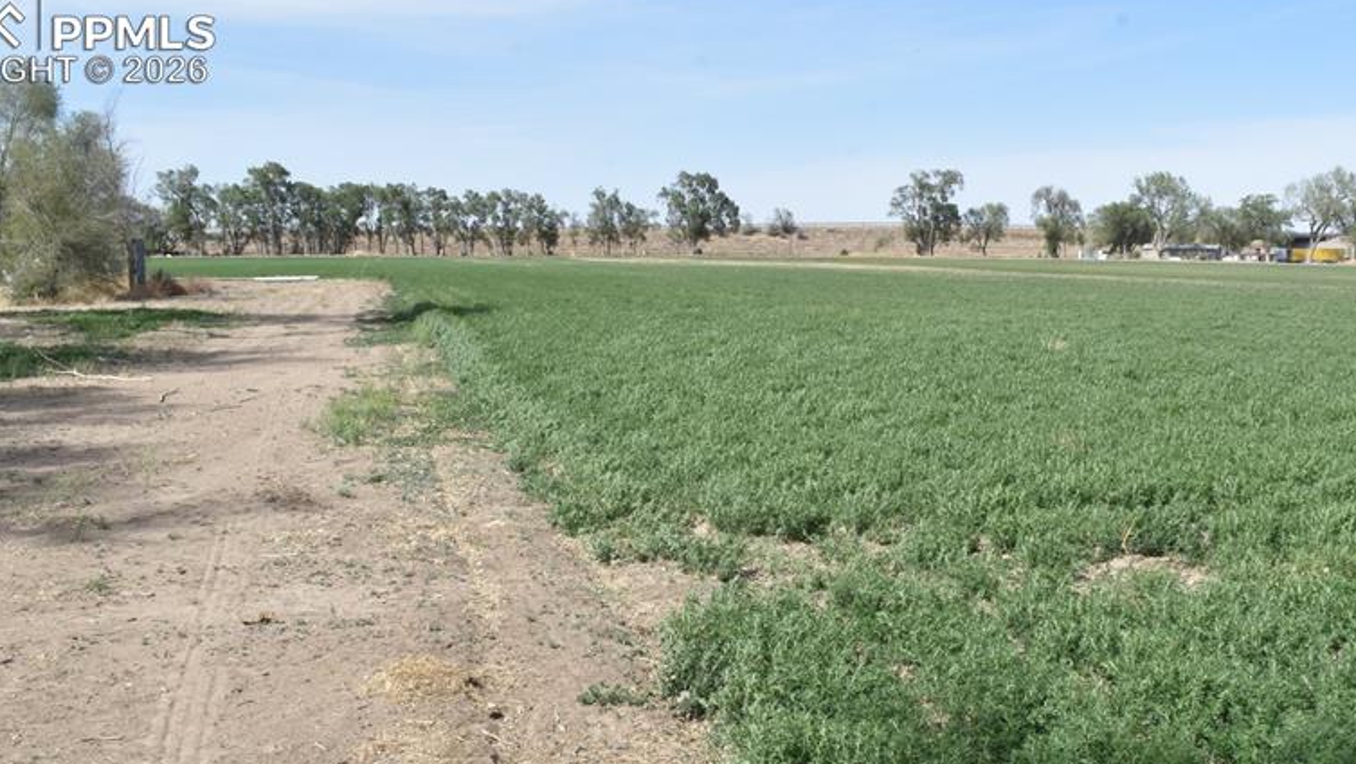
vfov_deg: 25.1
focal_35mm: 47
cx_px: 776
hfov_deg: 43.6
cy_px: 598
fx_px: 1690
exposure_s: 1/200
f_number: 25
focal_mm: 22
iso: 500
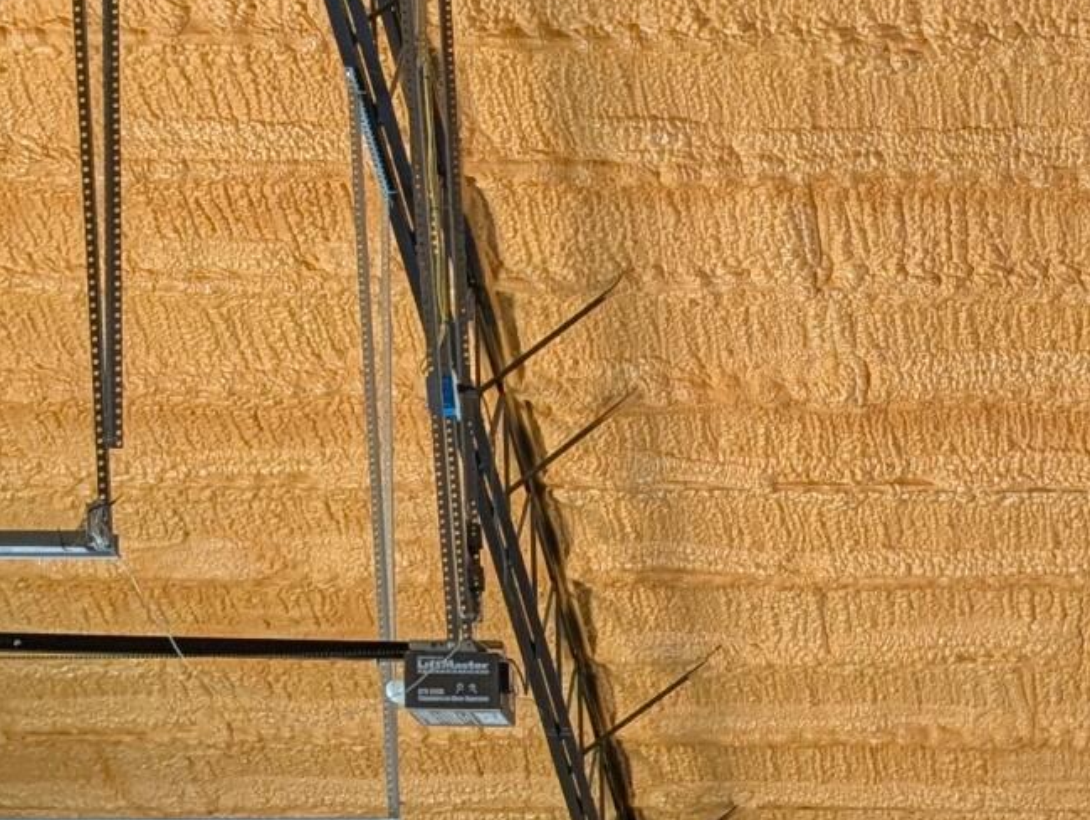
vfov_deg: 11.9
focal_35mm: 111
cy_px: 1655
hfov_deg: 17.0
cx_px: 1278
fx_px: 3498
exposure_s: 1/78.4
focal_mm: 6.9
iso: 19
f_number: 1.68
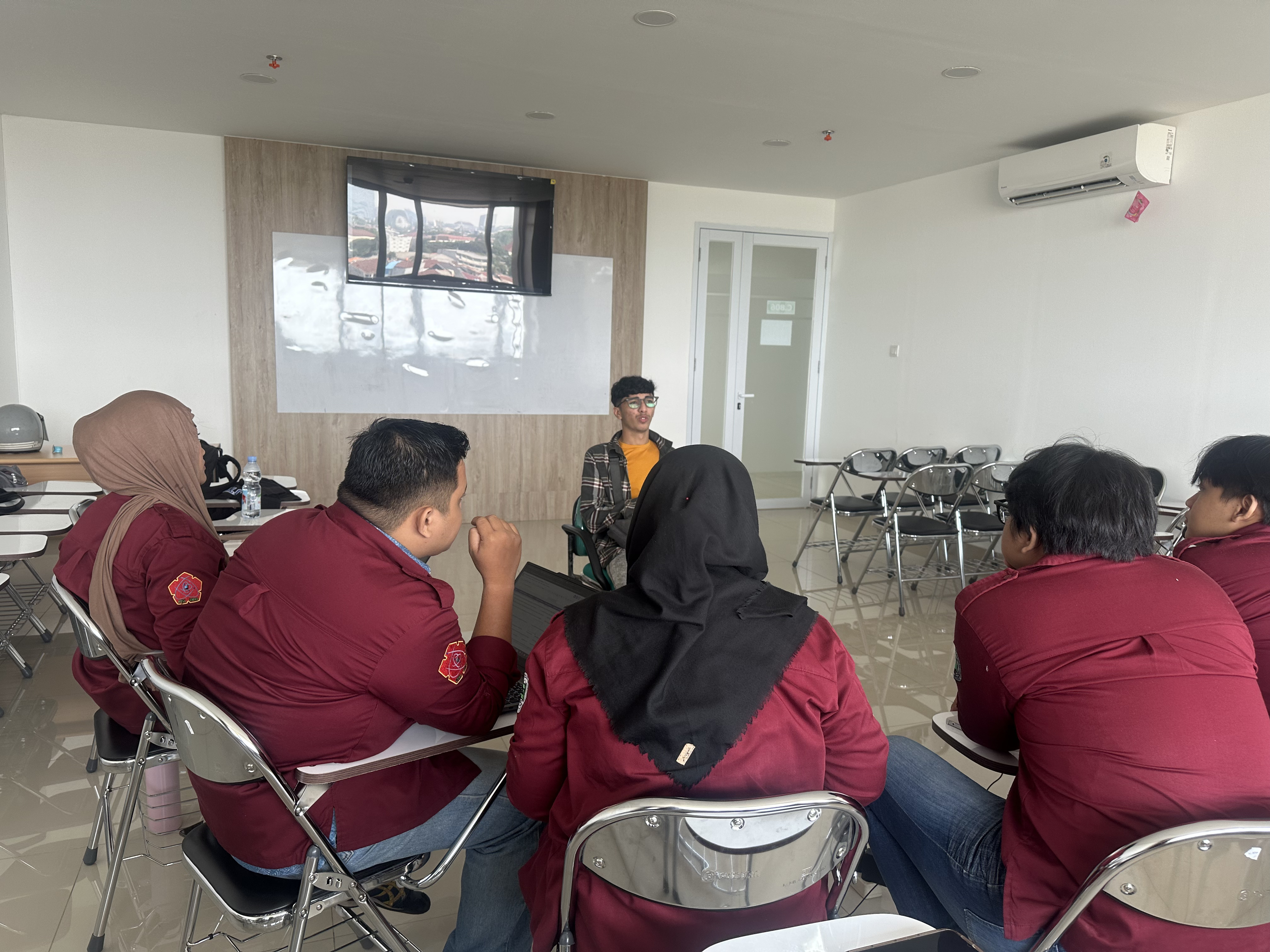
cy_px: 476
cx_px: 635
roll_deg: -1.8
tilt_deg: -9.0
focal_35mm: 24
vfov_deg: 56.8
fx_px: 881
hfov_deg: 71.6
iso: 80
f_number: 1.78
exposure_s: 1/121
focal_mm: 6.86
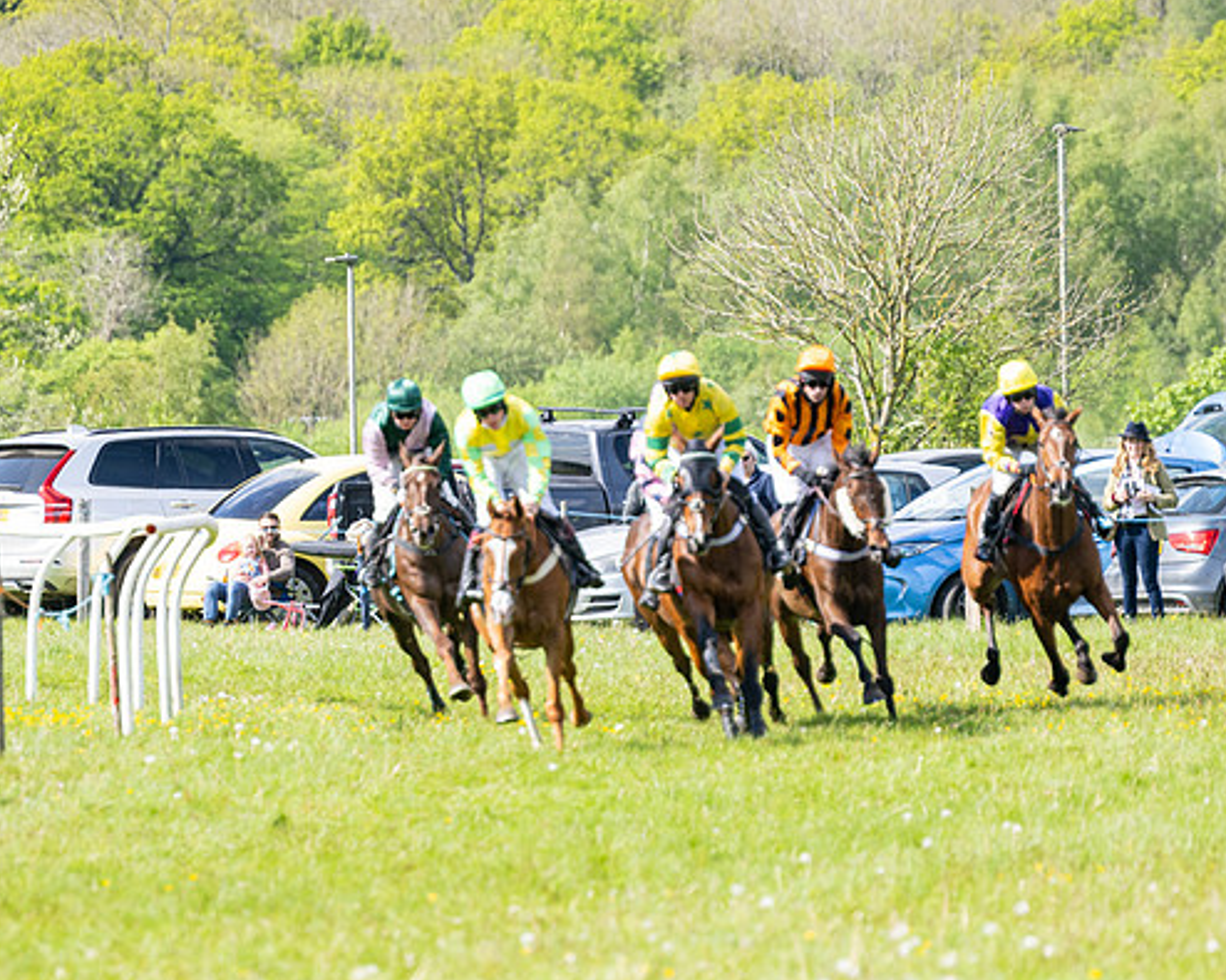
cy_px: 538
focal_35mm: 501
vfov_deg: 3.1
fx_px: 18175
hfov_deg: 3.9
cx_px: 659
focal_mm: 260
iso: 200
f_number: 4
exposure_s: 1/1000
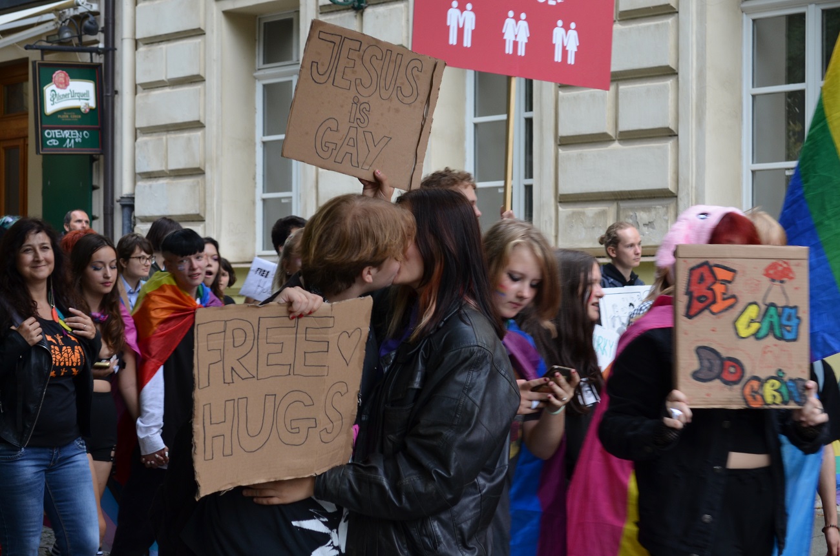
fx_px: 1921
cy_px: 278
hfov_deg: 24.7
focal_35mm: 82
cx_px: 420
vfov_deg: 16.5
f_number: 5.6
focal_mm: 55
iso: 400
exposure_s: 1/60
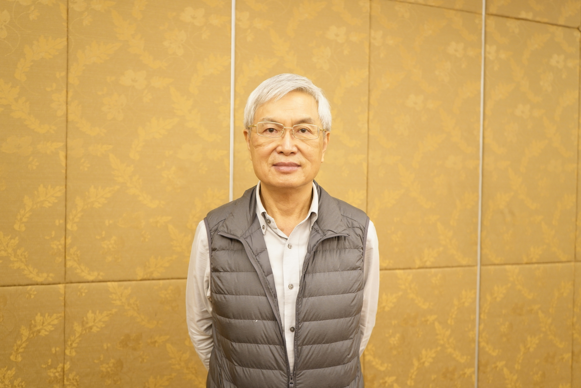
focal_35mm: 30
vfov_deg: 43.6
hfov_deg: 61.9
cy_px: 194
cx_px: 290
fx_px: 484
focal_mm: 30
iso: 1000
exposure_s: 1/25
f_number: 3.5
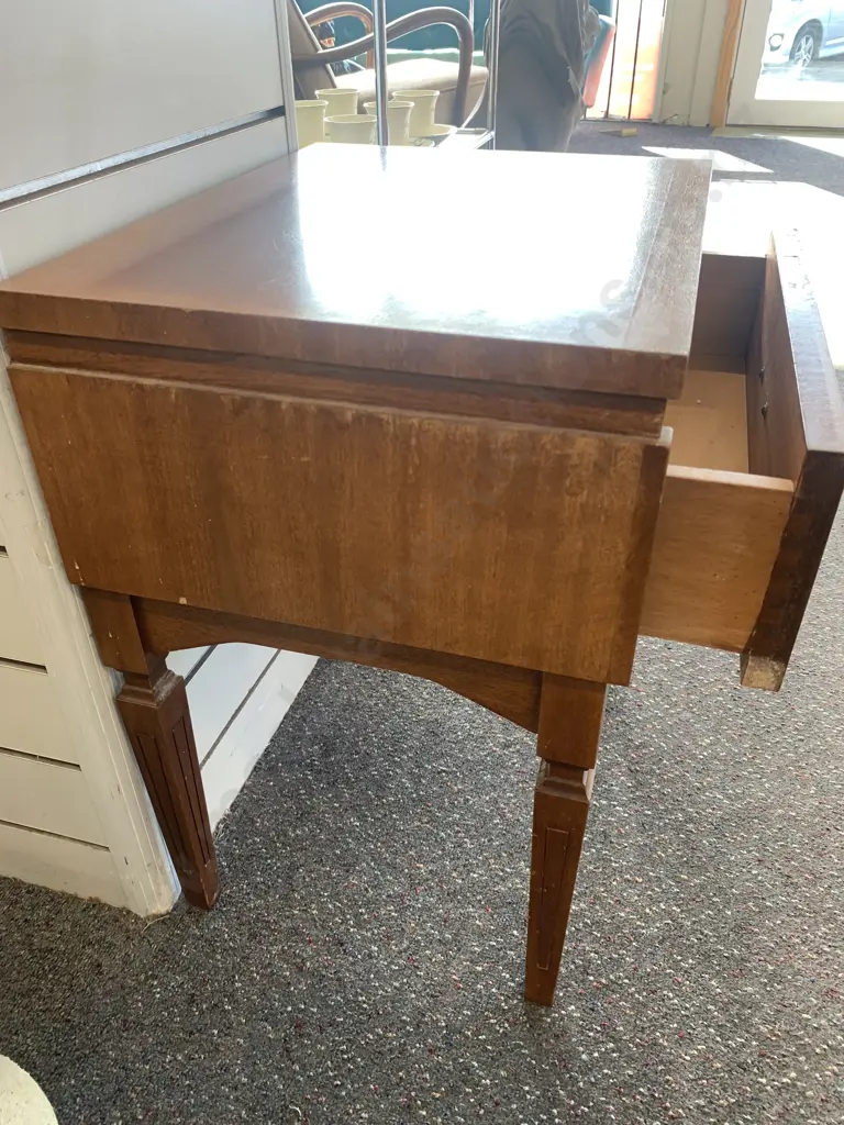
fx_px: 845
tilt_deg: -33.1
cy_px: 562
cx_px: 422
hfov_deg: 53.1
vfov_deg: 67.3
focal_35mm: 26
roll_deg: +1.6
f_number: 1.8
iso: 50
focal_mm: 4.25
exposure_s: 1/100
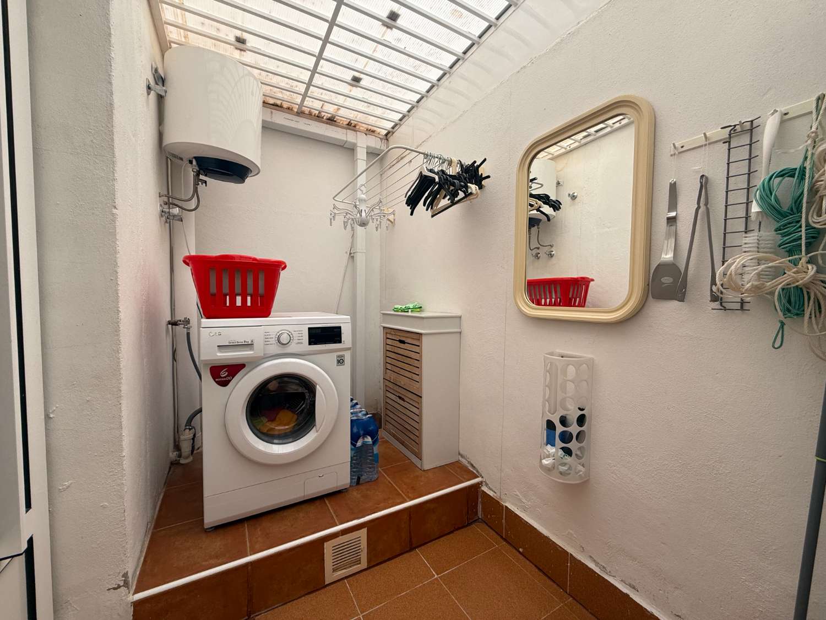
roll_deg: -0.3
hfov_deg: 102.1
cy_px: 310
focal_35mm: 14
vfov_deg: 85.7
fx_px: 334
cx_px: 413
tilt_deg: -2.0
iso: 50
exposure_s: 1/203
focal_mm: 2.22
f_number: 2.2
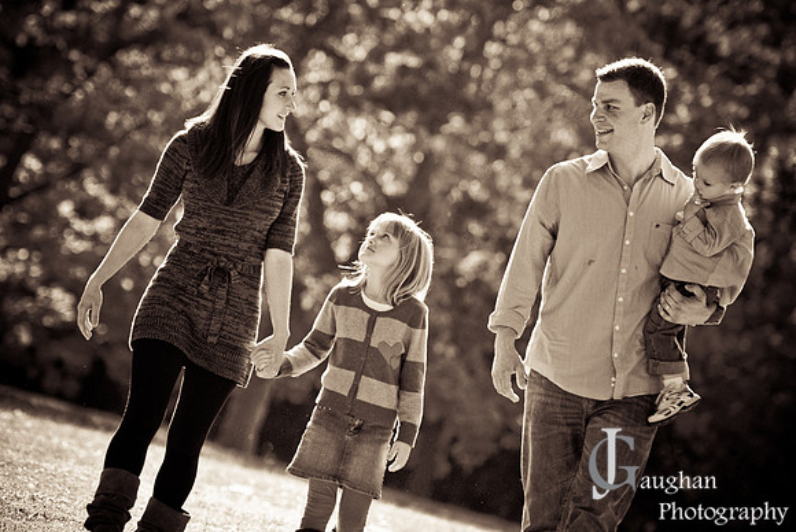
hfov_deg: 8.1
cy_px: 266
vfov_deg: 5.4
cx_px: 398
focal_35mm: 255
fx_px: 5644
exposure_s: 1/320
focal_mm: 170
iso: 250
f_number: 3.2
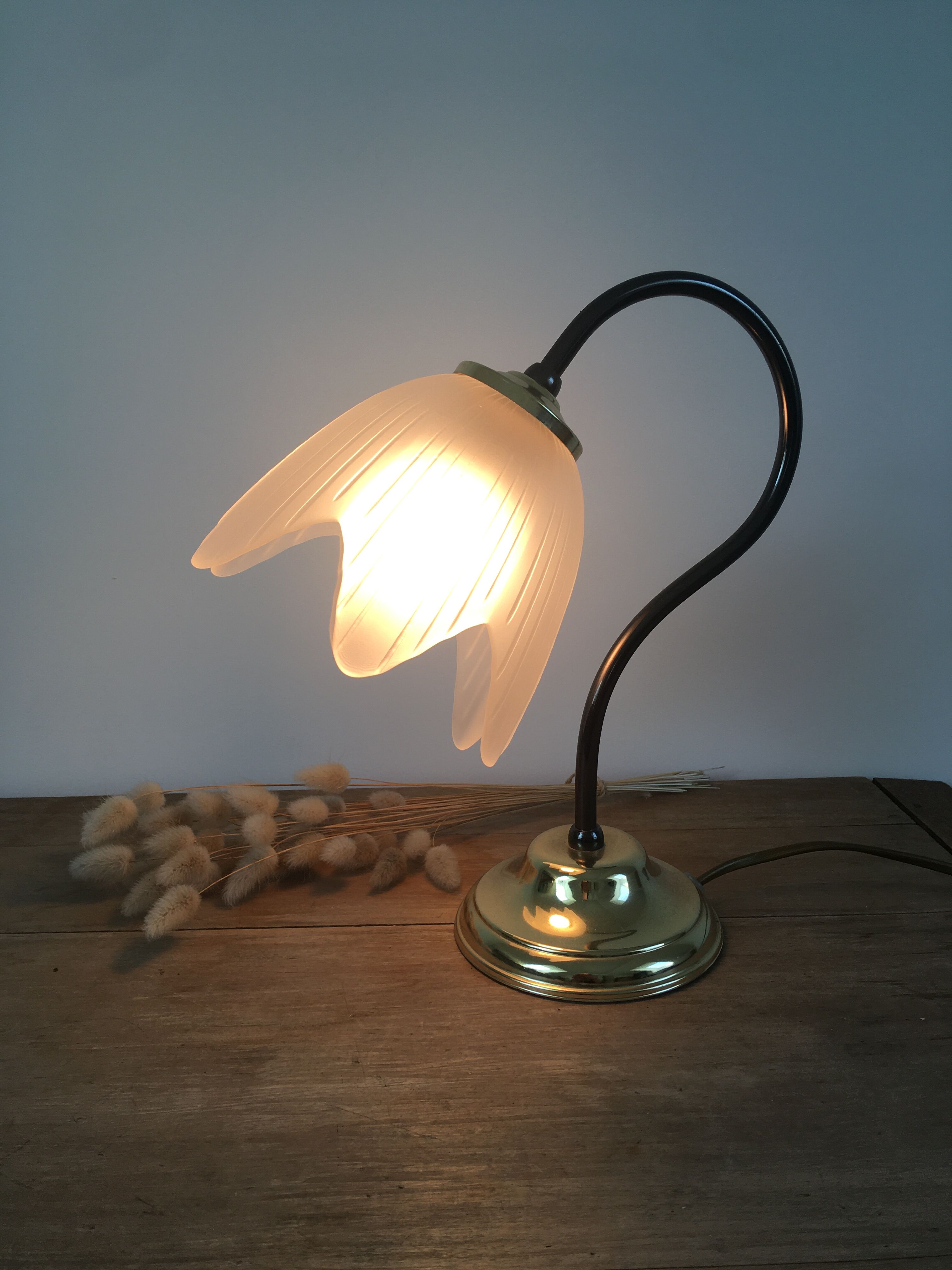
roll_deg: -0.1
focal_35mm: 29
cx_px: 476
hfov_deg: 48.2
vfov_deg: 61.7
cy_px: 635
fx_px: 1063
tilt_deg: -13.8
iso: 25
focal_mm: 4.15
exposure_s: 1/151
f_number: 2.2
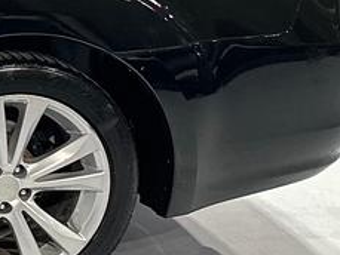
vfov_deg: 10.8
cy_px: -98
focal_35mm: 134
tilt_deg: -12.4
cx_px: -585
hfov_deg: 11.1
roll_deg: -1.4
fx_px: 1317
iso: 250
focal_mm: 6.86
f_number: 1.78
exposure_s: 1/60
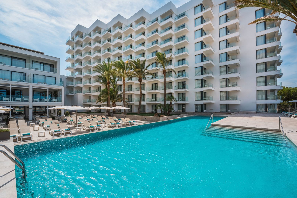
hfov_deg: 104.3
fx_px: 115
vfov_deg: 81.2
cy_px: 99
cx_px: 148
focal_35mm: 14
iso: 400
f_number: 16
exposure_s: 1/400
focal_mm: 14
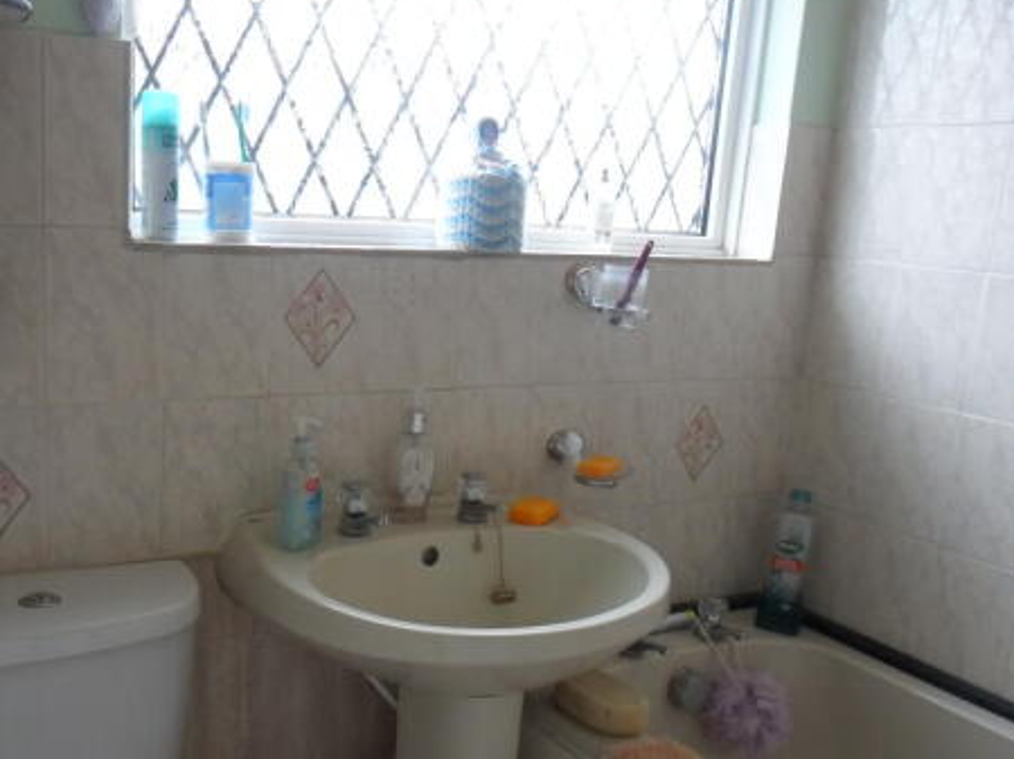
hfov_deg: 52.0
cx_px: 368
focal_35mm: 35
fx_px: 1025
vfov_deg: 40.5
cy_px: 440
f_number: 3.5
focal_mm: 4.9
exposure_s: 1/45
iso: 160
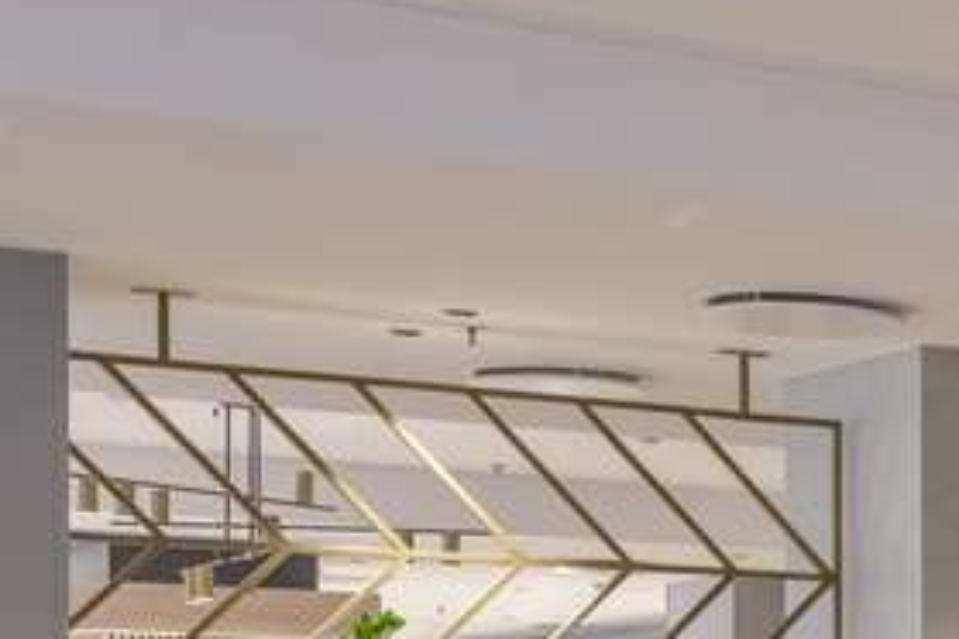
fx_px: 2930
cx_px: 1696
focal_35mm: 110
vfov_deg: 11.8
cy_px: 1013
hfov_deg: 15.9
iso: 1000
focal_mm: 30
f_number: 4
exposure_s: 1/60
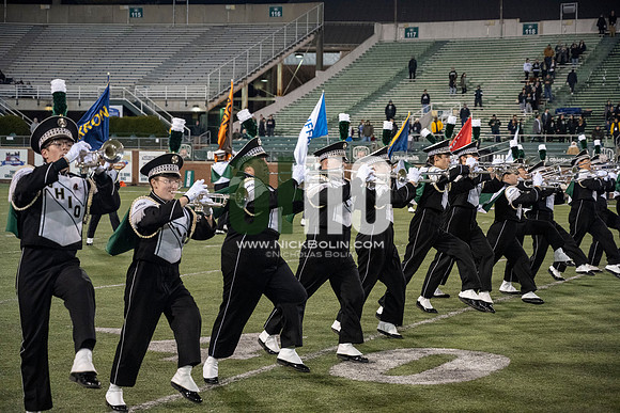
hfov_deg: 28.8
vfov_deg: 19.5
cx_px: 310
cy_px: 206
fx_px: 1206
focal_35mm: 70
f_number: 4
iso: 2500
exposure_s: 1/500
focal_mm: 70
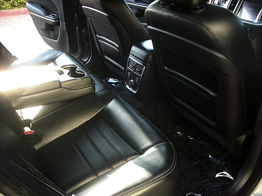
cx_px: 131
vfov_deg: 39.7
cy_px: 98
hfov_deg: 51.4
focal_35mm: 36
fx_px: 272
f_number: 2.8
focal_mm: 6.3
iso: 200
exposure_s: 1/100
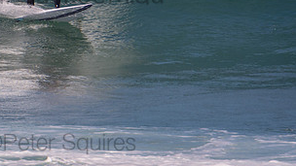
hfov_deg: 1.8
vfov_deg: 1.0
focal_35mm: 1201
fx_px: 9426
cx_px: 60
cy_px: -19
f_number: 5.6
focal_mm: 400
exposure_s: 1/1250
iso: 160
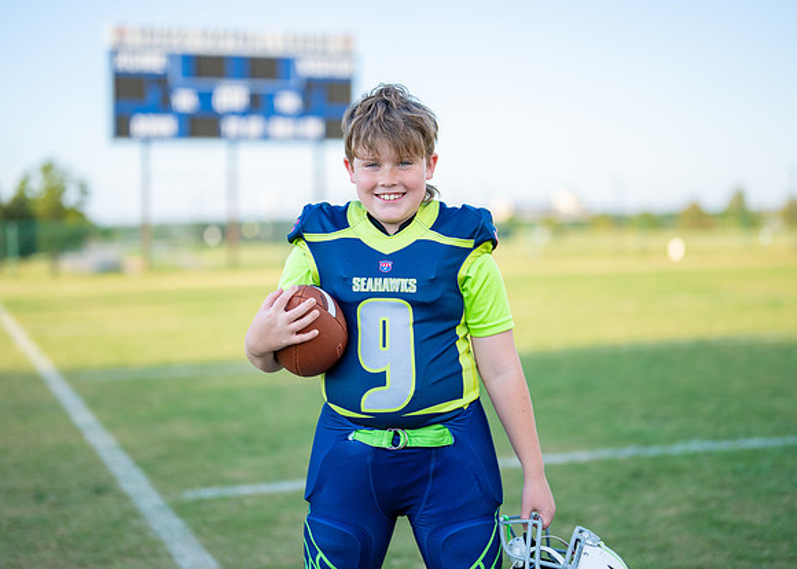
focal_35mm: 59
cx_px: 395
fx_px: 1339
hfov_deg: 33.1
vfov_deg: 24.0
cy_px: 262
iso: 100
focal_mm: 50
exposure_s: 1/2000
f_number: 1.2
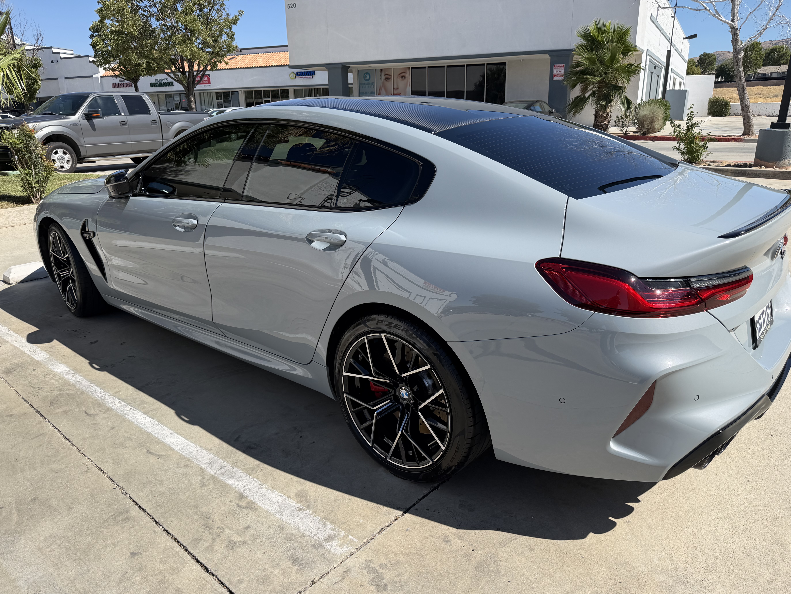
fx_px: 571
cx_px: 402
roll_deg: -0.2
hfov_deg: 69.4
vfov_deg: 54.9
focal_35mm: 25
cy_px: 308
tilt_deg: -19.8
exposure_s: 1/3953
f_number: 1.78
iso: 80
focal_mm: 6.76
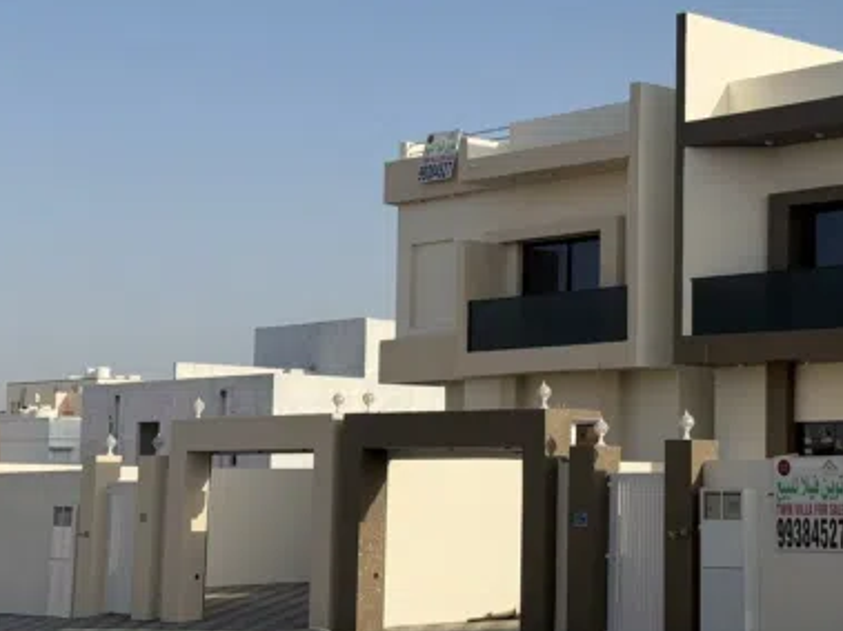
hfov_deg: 23.9
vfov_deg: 18.2
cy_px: 256
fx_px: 1972
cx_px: 623
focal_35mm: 81
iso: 80
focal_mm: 6.76
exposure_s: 1/7143
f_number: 1.78
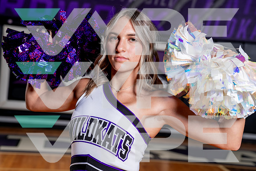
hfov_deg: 30.9
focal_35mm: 65
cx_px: 128
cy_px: 86
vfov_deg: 20.9
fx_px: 464
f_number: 4
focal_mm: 60
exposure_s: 1/250
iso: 100
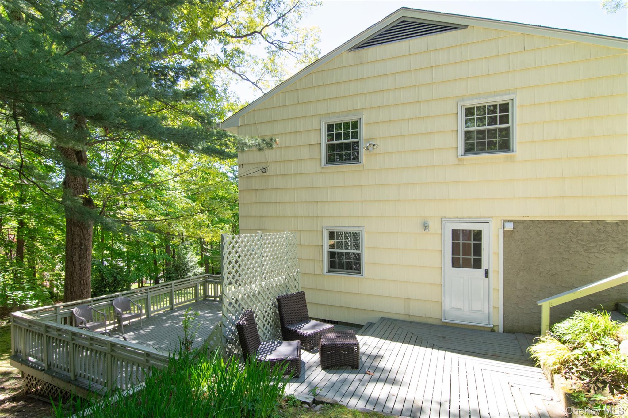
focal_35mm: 16
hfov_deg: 95.0
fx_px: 288
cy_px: 209
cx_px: 314
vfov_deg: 72.0
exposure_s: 1/80
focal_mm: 11
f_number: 11
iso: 640
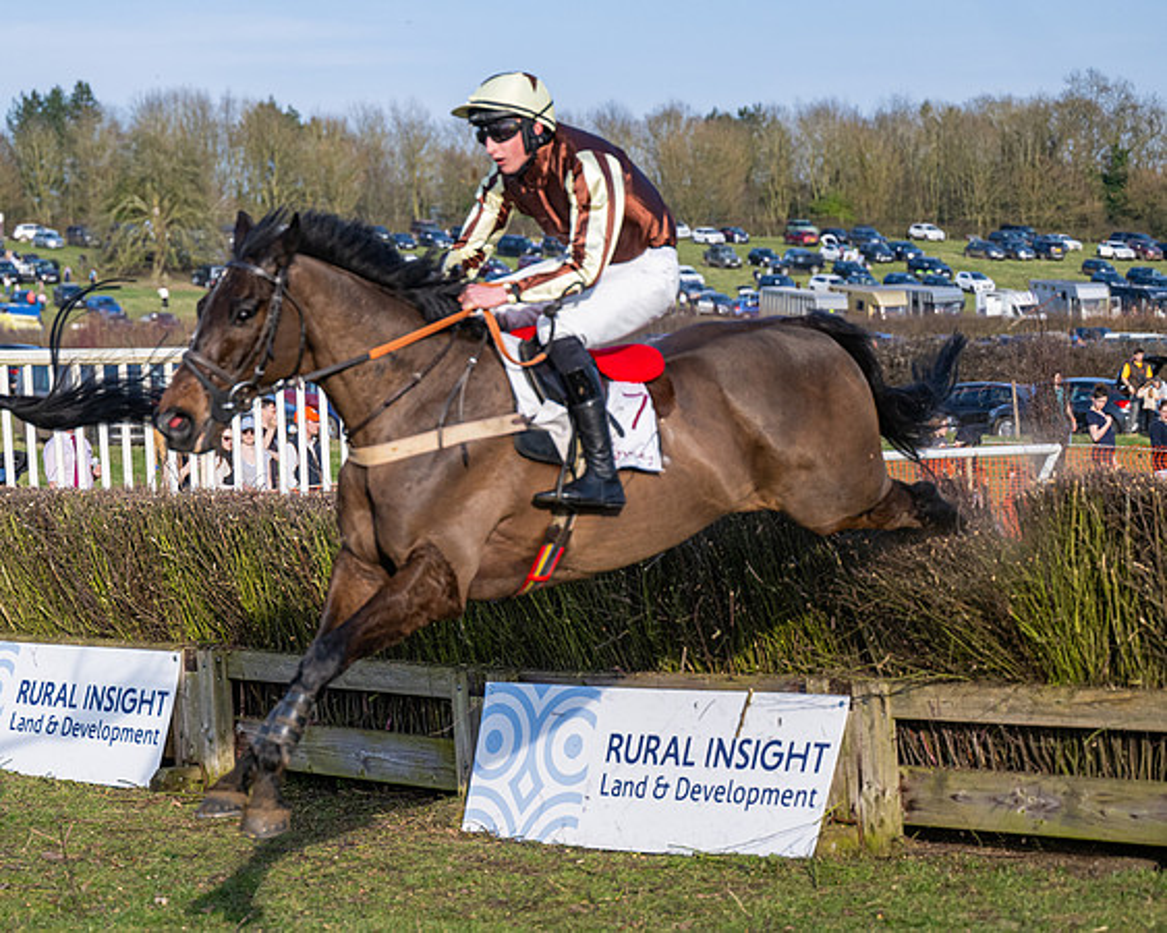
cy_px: 446
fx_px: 3346
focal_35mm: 97
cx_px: 311
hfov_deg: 19.7
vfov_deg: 15.9
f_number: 2.8
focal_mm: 70
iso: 400
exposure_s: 1/4000
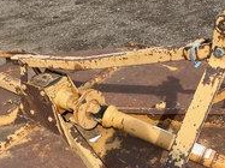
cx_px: 118
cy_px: 107
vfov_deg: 23.6
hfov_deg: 31.2
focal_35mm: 62
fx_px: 403
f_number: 1.8
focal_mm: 3
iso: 25
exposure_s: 1/1055
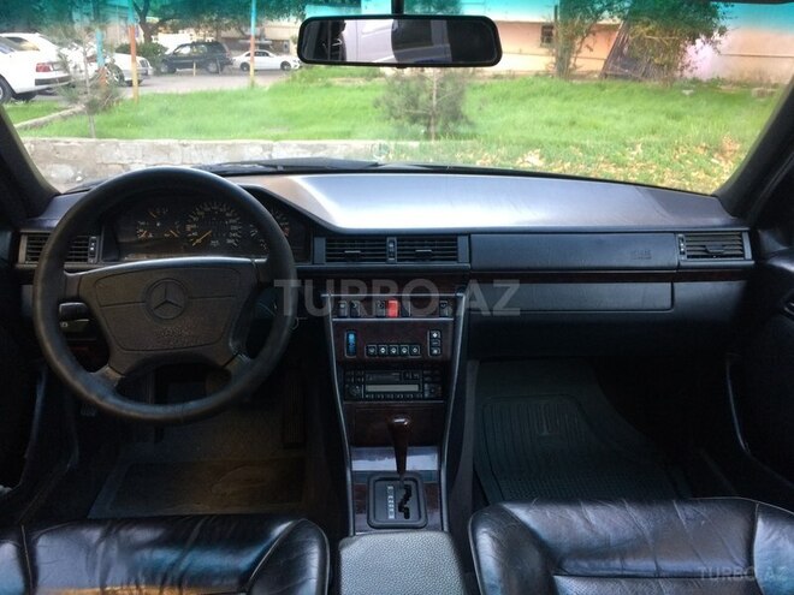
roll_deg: -0.1
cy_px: 298
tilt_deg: -20.8
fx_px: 665
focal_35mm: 29
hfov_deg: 61.7
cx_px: 397
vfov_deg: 48.2
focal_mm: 4.15
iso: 64
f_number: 2.2
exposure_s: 1/33
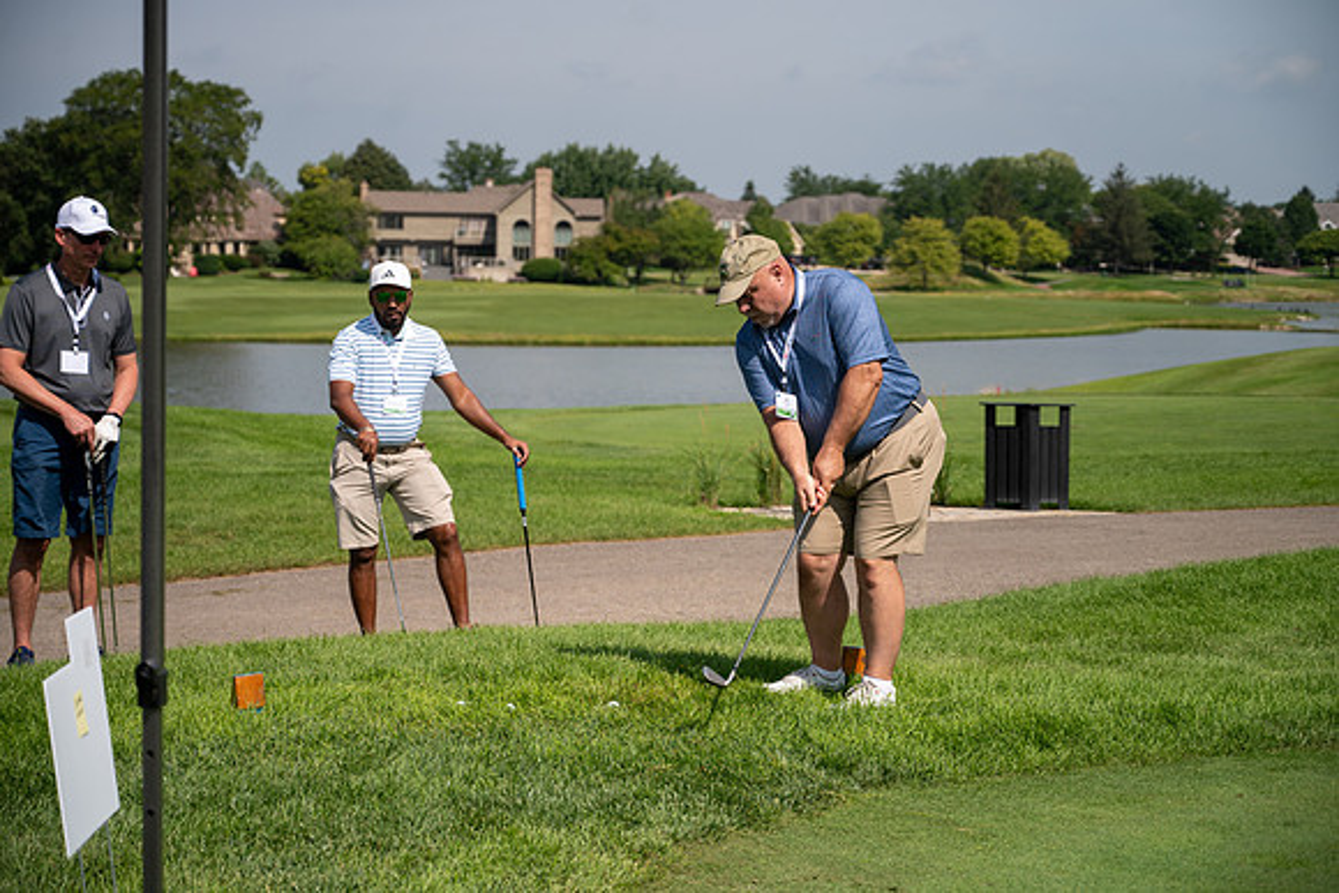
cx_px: 670
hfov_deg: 28.8
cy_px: 446
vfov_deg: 19.4
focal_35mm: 70
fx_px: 2610
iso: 250
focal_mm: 70
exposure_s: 1/3200
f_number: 4
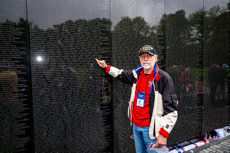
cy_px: 76
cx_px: 115
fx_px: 153
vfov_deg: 53.1
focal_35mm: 24
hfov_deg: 73.8
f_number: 8
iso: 1000
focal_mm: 24
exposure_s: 1/640
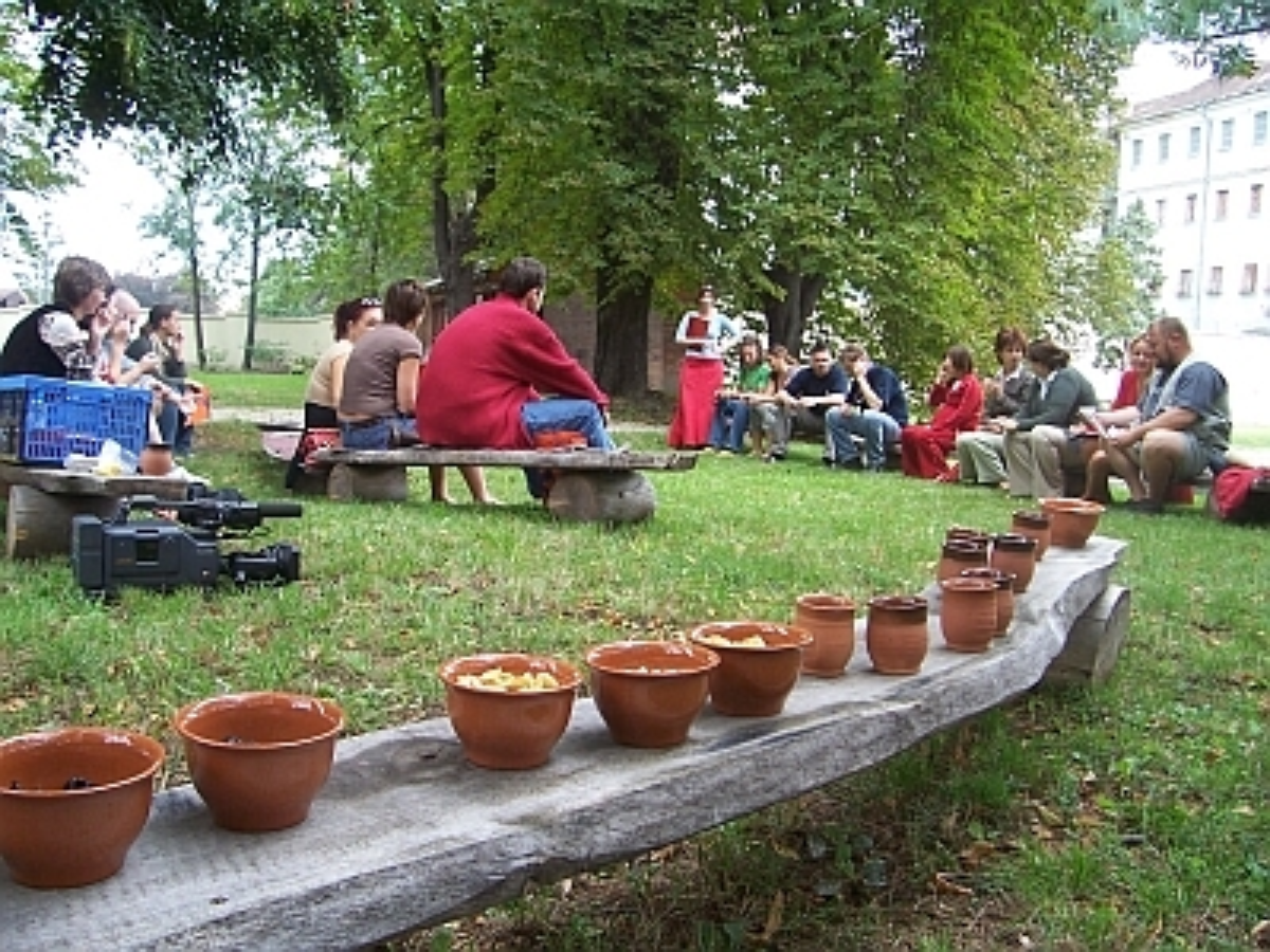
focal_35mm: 34
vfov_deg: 41.8
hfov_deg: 54.0
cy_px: 476
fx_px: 1247
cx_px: 635
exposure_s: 1/90
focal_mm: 5.6
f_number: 2.7
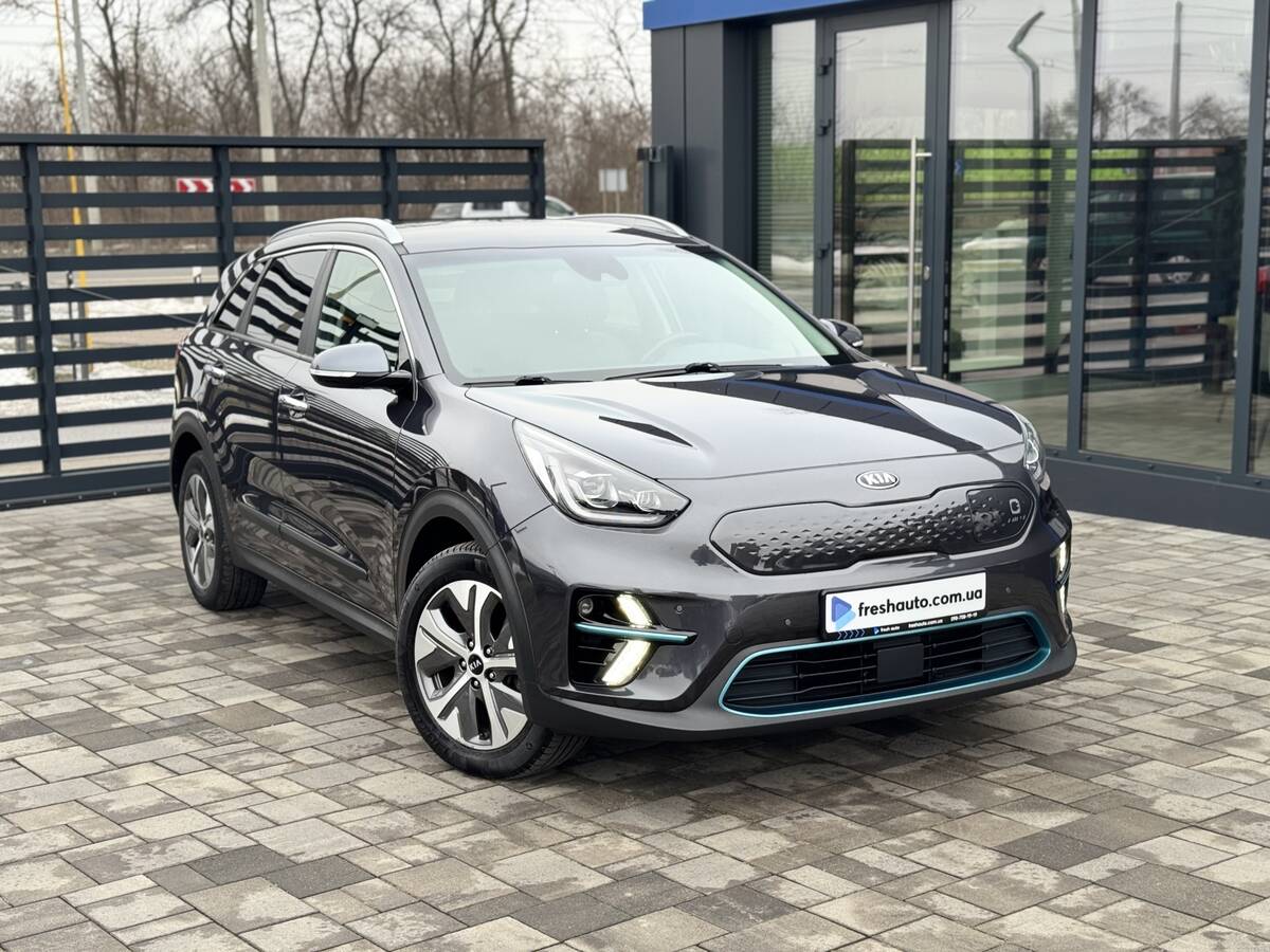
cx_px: 635
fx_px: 1761
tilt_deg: -9.1
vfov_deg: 30.3
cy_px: 476
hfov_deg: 39.7
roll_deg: +1.5
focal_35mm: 48
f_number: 1.78
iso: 64
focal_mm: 6.76
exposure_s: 1/292
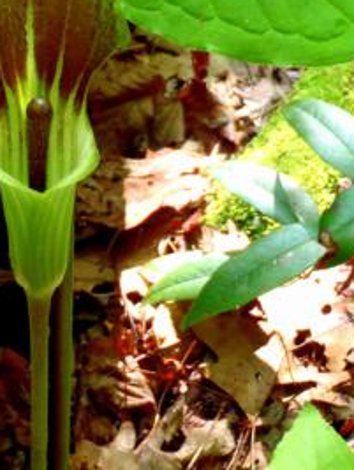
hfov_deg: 16.3
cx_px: 58
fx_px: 1224
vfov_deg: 21.6
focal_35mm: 90
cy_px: 127
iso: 200
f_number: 4.7
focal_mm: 6.64
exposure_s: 1/10
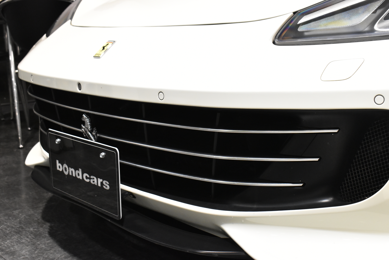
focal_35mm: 51
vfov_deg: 26.5
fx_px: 551
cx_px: 194
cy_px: 130
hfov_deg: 38.9
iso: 2800
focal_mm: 34
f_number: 8
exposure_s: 1/50
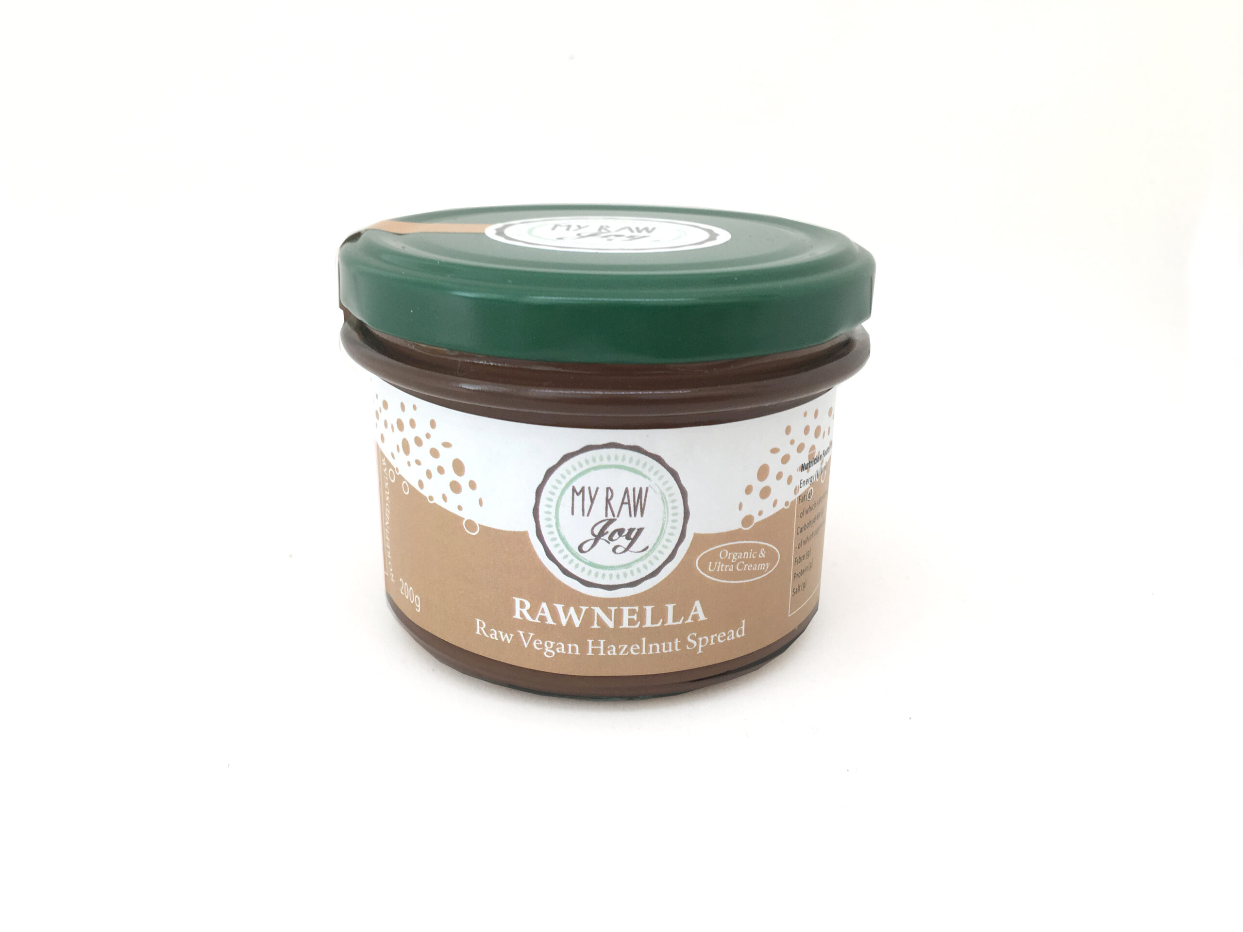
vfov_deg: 48.2
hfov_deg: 61.7
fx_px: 1041
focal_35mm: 29
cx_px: 622
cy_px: 466
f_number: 2.2
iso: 25
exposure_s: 1/33
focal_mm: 4.15
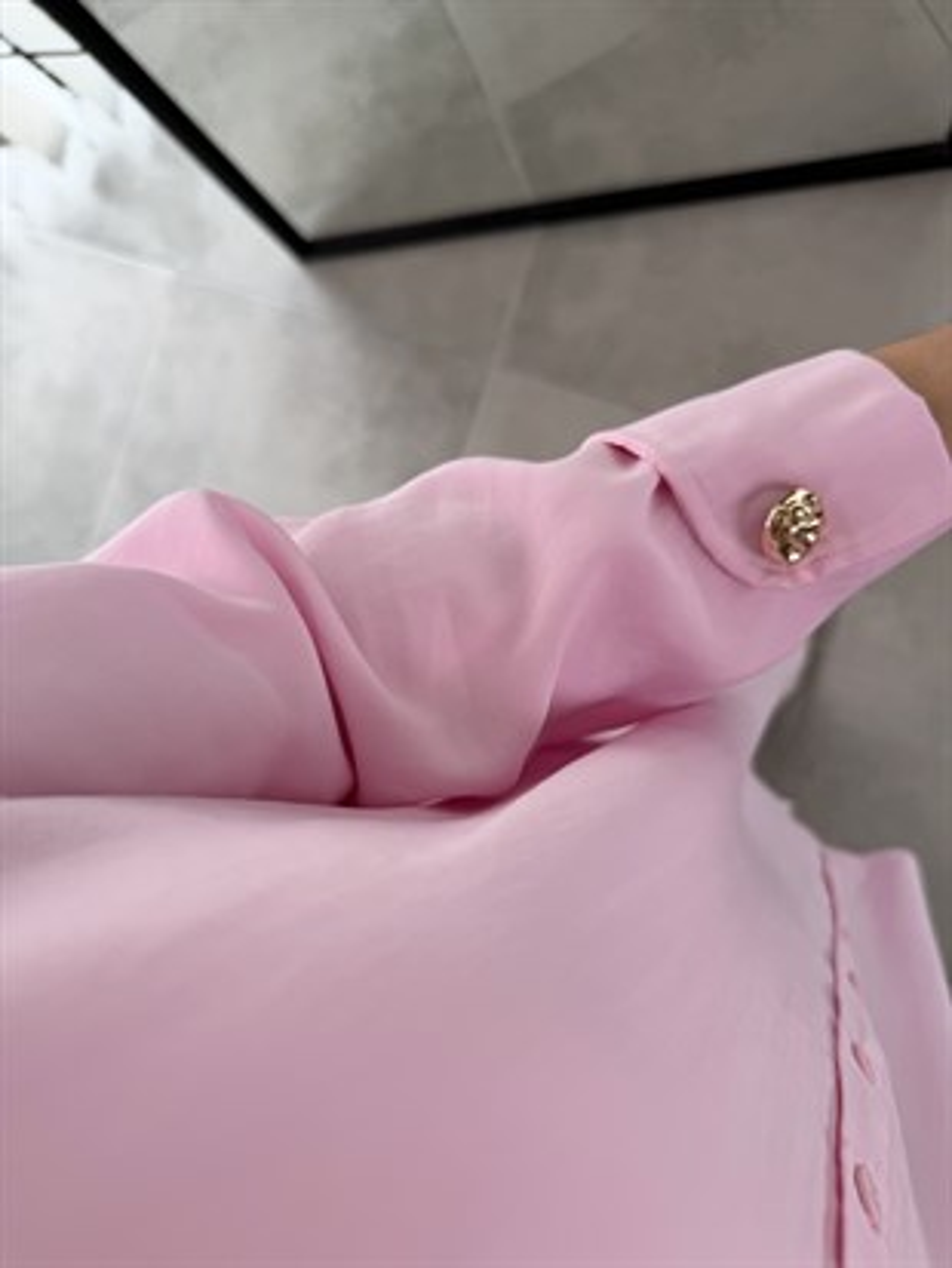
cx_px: 476
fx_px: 880
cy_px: 634
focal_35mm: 24
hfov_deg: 56.8
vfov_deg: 71.6
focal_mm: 6.76
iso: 80
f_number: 1.78
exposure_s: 1/365
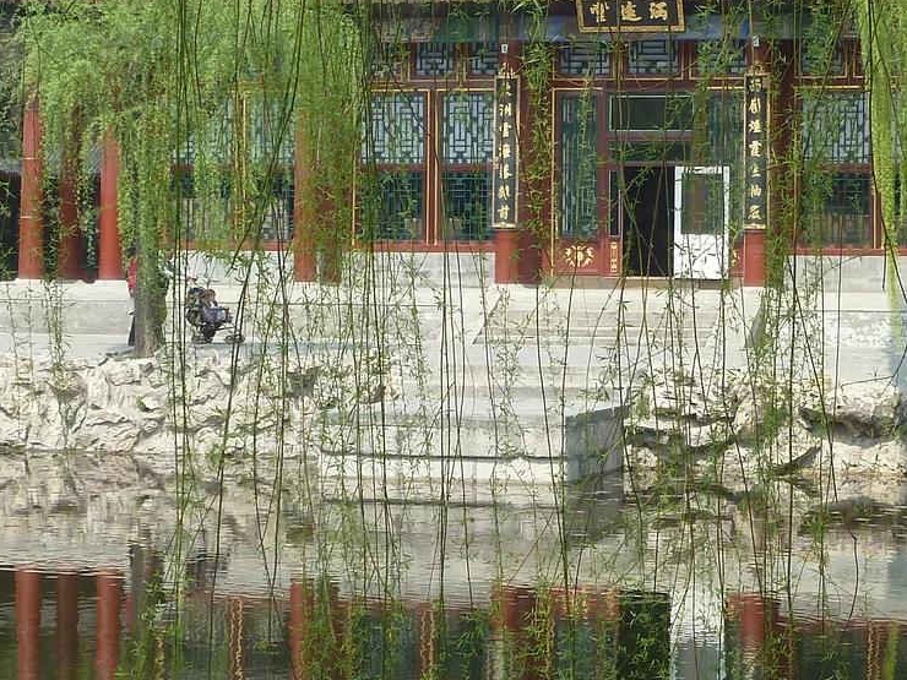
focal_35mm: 96
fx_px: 2515
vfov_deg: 15.4
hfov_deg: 20.4
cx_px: 597
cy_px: 327
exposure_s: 1/320
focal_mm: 6.1
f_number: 4
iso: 80
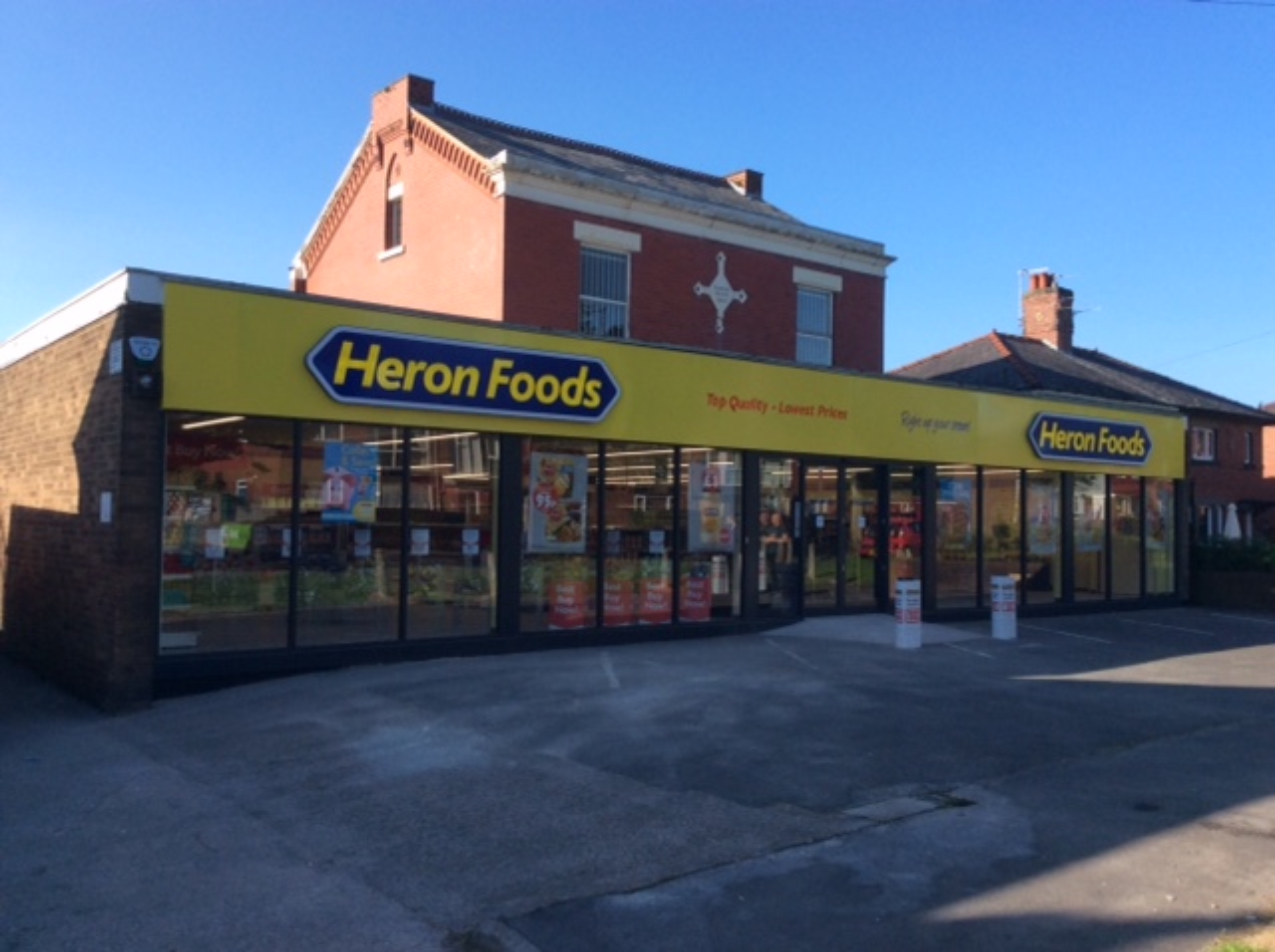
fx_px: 1177
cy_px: 476
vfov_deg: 44.1
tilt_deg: +0.1
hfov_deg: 56.9
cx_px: 638
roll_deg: -1.4
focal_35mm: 32
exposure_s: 1/715
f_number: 2.4
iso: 32
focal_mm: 3.3
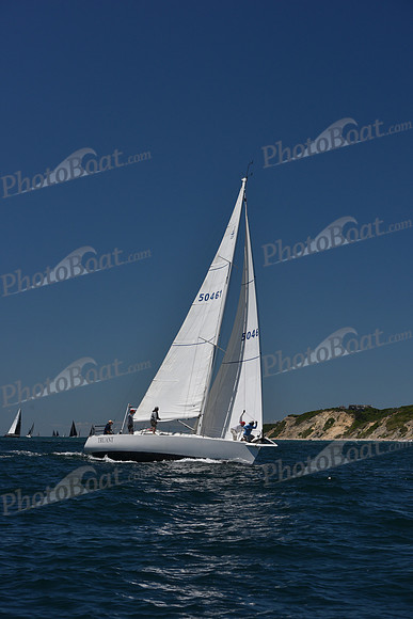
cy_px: 310
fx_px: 1204
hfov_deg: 19.5
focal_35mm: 70
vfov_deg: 28.8
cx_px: 206
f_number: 9
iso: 250
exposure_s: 1/800
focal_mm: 70
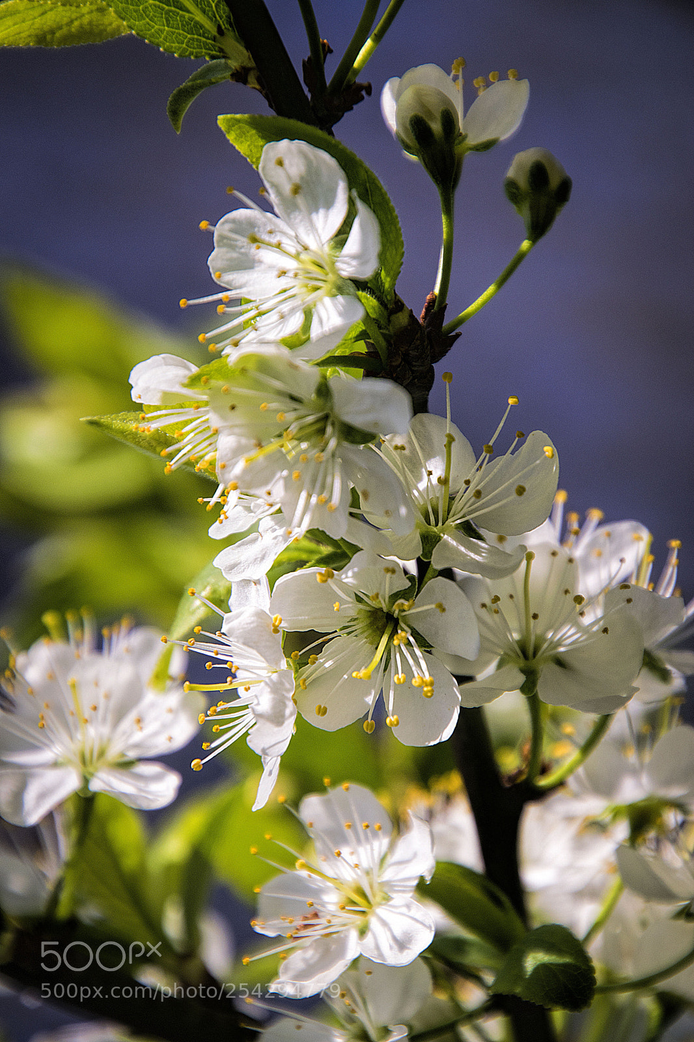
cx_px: 347
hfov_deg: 3.1
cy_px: 521
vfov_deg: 4.6
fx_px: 13017
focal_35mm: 450
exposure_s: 1/640
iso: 200
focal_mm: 300
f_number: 8
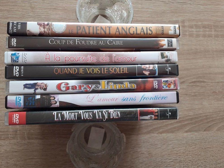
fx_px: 175
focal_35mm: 27
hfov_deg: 65.3
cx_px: 112
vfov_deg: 51.4
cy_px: 84
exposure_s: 1/116
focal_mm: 3.6
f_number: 1.9
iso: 40
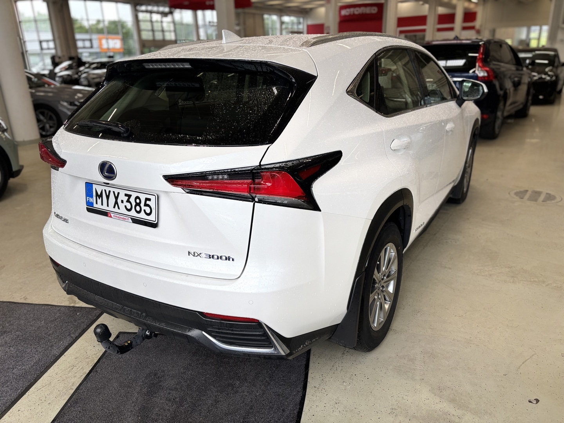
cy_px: 212
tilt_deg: -21.3
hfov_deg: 67.3
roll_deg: +1.9
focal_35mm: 26
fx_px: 424
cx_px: 282
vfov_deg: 53.1
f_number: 1.6
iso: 50
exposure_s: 1/313
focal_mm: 5.96
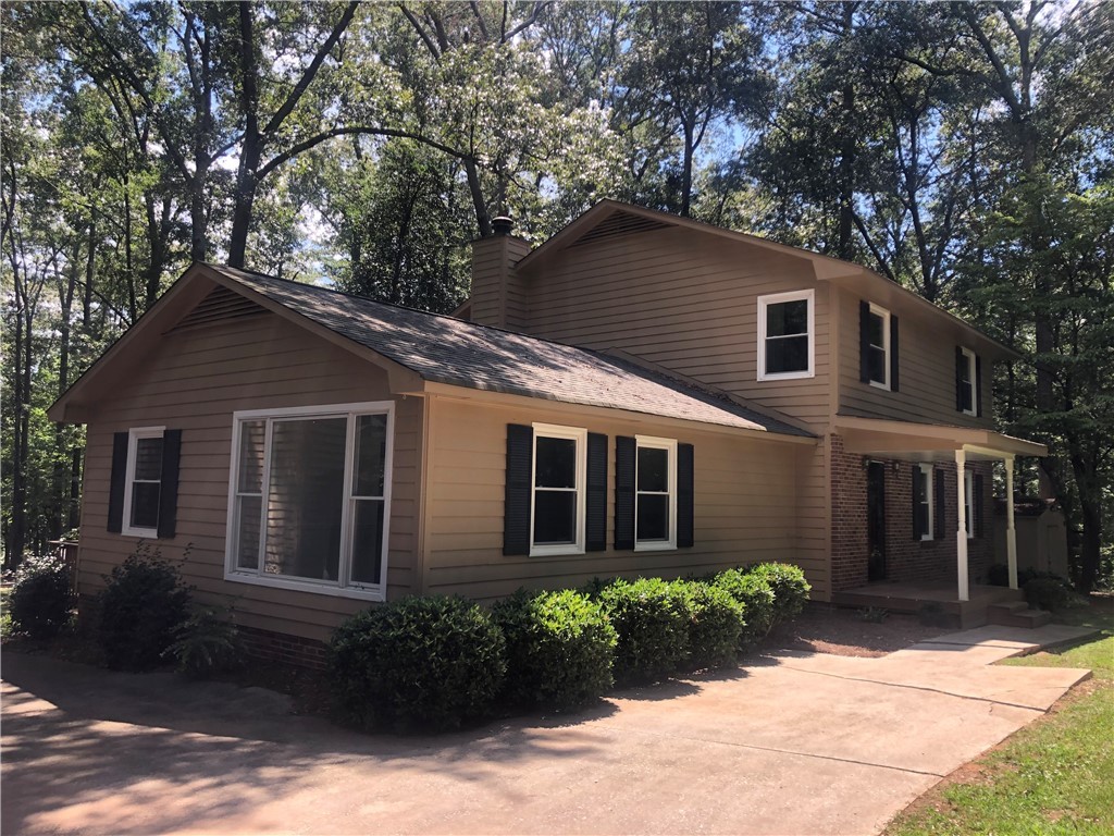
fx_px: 901
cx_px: 557
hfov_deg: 63.4
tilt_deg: +0.7
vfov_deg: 49.7
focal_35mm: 28
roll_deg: -1.3
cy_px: 418
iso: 20
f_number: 1.8
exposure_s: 1/298
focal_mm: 3.99
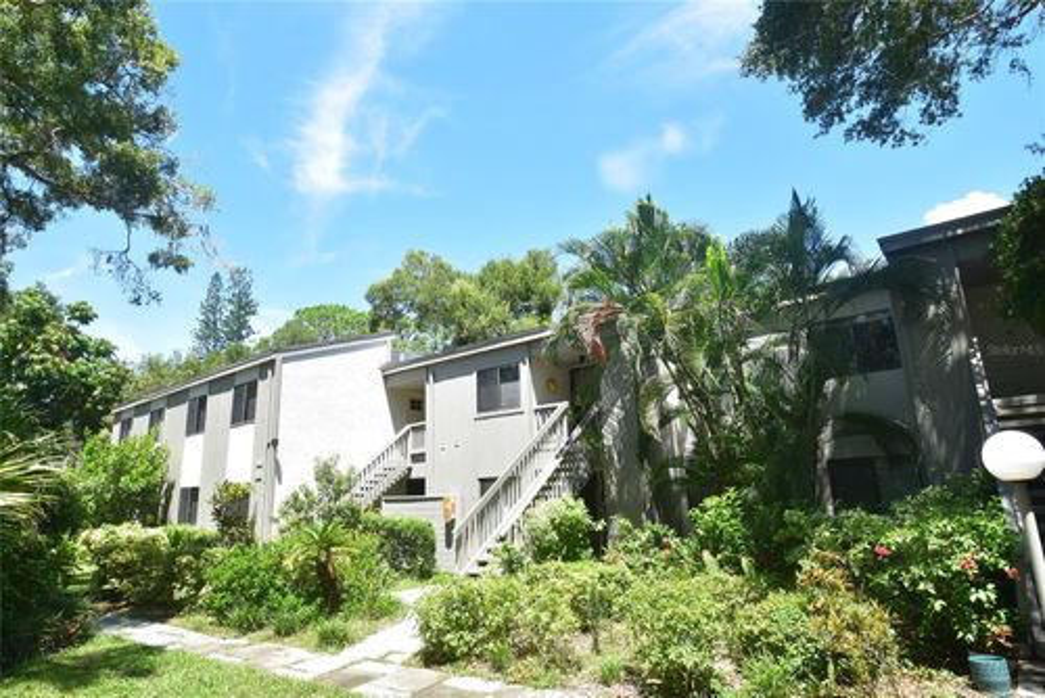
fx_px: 523
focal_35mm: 18
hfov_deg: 90.0
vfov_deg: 67.5
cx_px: 522
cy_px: 349
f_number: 10
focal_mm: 12
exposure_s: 1/250
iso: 400
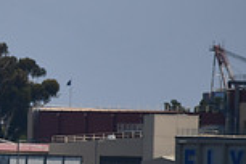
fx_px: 9320
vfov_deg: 1.0
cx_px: -211
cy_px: 86
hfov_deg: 1.5
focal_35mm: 1364
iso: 200
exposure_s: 1/1600
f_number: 7.1
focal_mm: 240
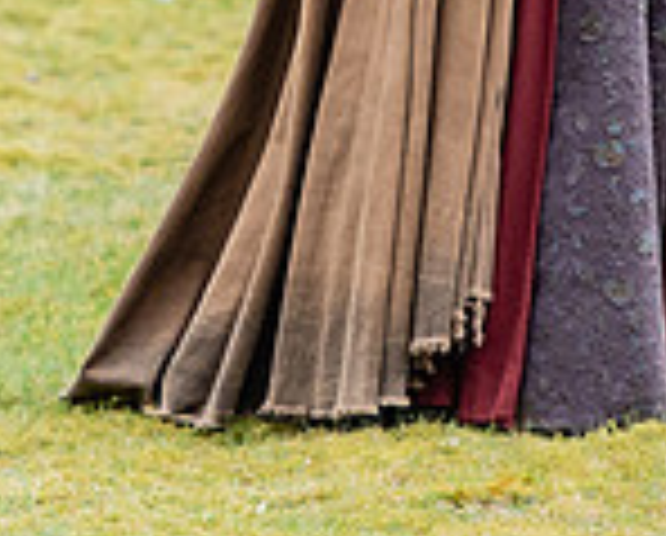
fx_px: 18565
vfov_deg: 1.6
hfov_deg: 2.1
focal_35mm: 940
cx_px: 531
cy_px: -580
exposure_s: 1/3200
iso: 640
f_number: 2.8
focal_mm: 140
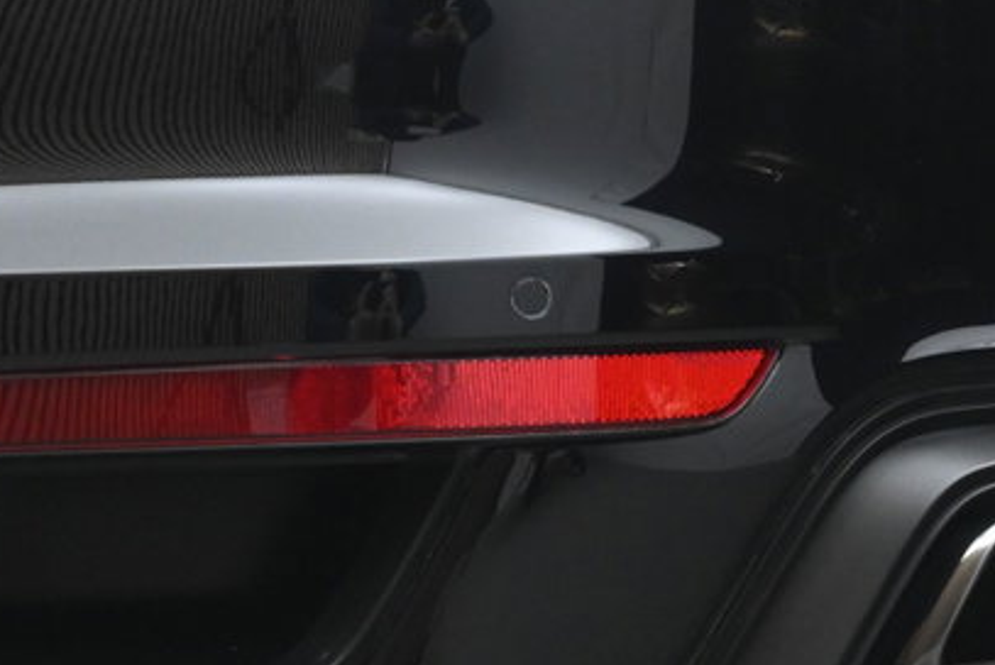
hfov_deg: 12.5
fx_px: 4488
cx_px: 941
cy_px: 255
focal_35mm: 162
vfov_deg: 8.5
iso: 2000
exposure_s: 1/40
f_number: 6
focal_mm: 43
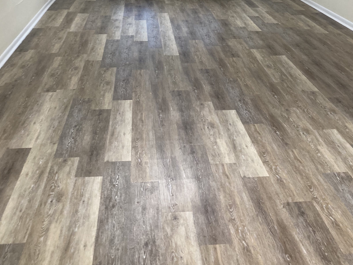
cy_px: 20
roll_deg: -1.2
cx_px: 188
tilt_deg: -11.8
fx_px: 469
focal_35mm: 46
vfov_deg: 30.0
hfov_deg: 41.2
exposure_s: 1/60
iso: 100
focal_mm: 3.99
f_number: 1.8
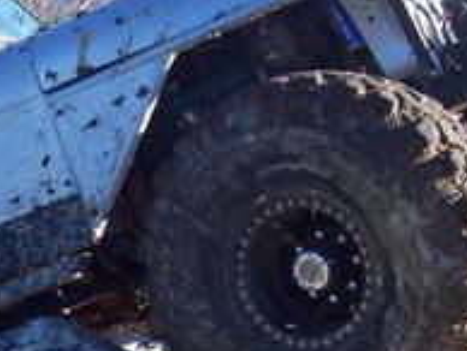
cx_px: 58
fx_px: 1513
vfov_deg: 13.2
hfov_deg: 17.3
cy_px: 228
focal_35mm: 112
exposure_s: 1/396
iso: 80
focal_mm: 5.6
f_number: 2.7
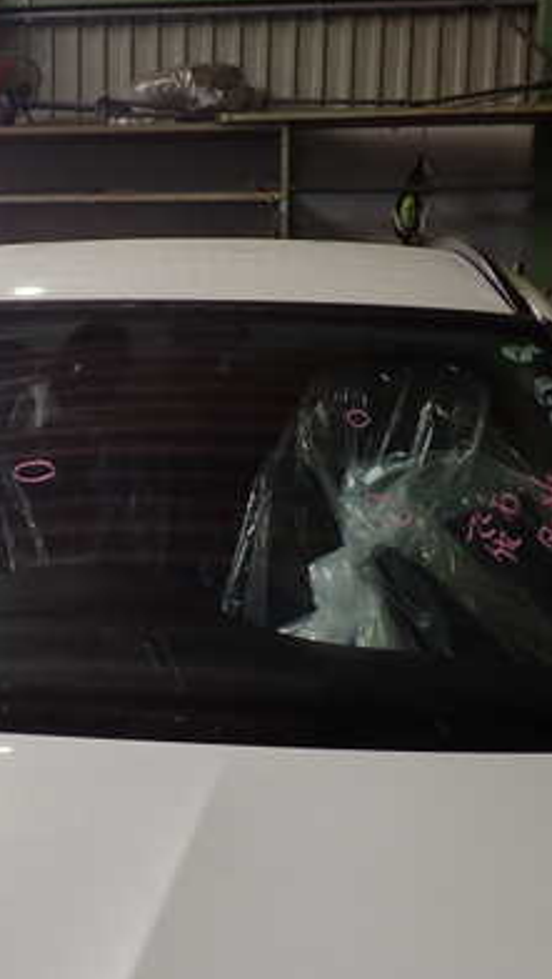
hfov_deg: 23.5
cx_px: 85
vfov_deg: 41.3
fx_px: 1299
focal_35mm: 50
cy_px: 490
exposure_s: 1/30
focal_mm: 5.4
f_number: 6.3
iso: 200
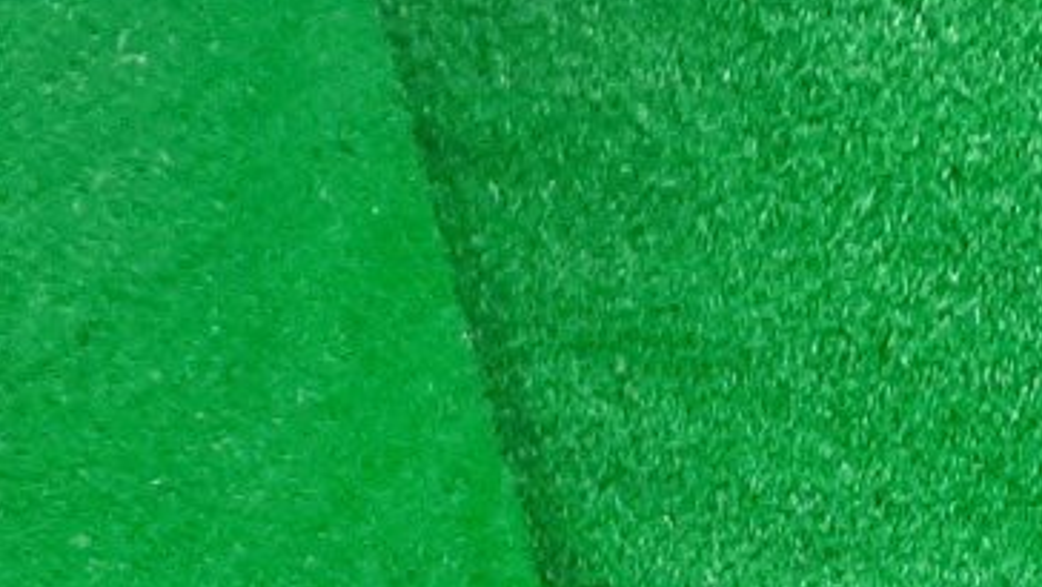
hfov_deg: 15.4
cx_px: 2058
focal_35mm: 112
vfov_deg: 9.7
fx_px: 3095
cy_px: 1337
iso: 158
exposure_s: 1/50
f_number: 1.7
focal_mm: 3.93
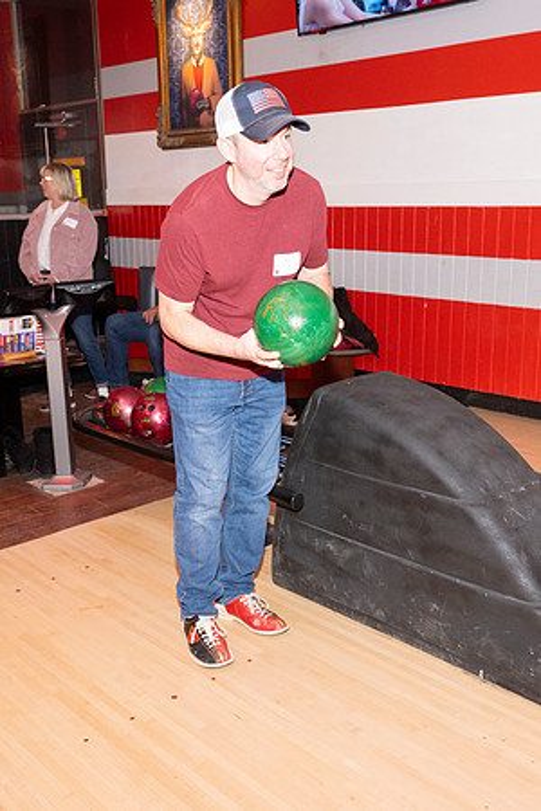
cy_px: 406
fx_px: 879
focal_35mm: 39
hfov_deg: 34.2
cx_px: 270
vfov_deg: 49.6
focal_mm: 26
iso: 2000
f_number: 5.6
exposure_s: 1/100
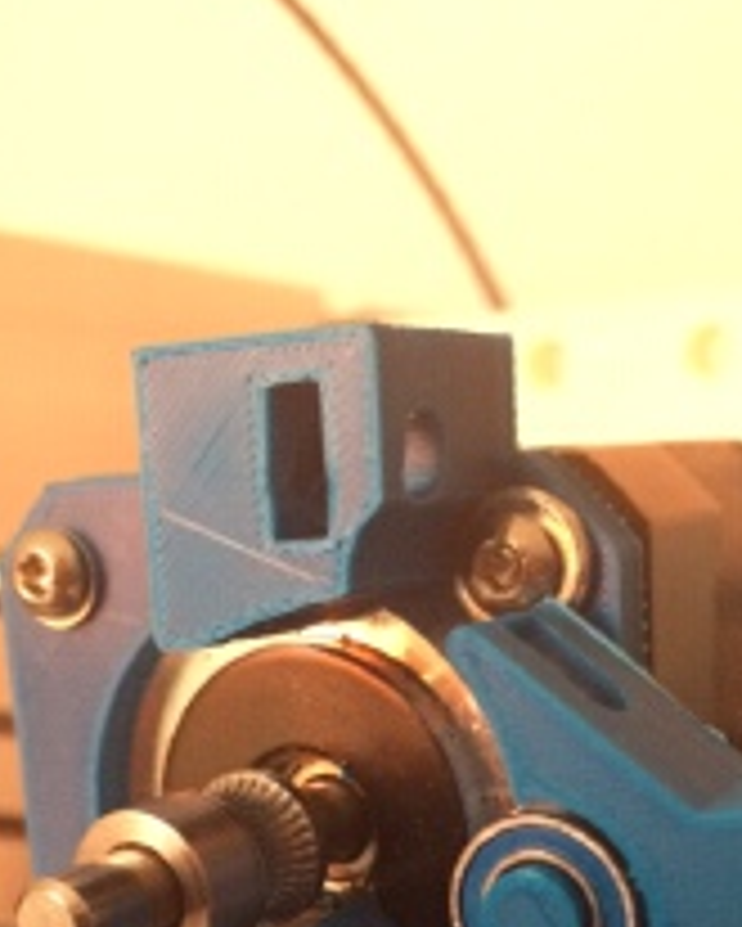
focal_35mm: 55
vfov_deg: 32.3
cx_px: 418
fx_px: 1509
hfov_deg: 27.6
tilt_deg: -14.9
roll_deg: +4.6
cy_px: 855
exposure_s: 1/20
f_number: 2.2
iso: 320
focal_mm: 4.15
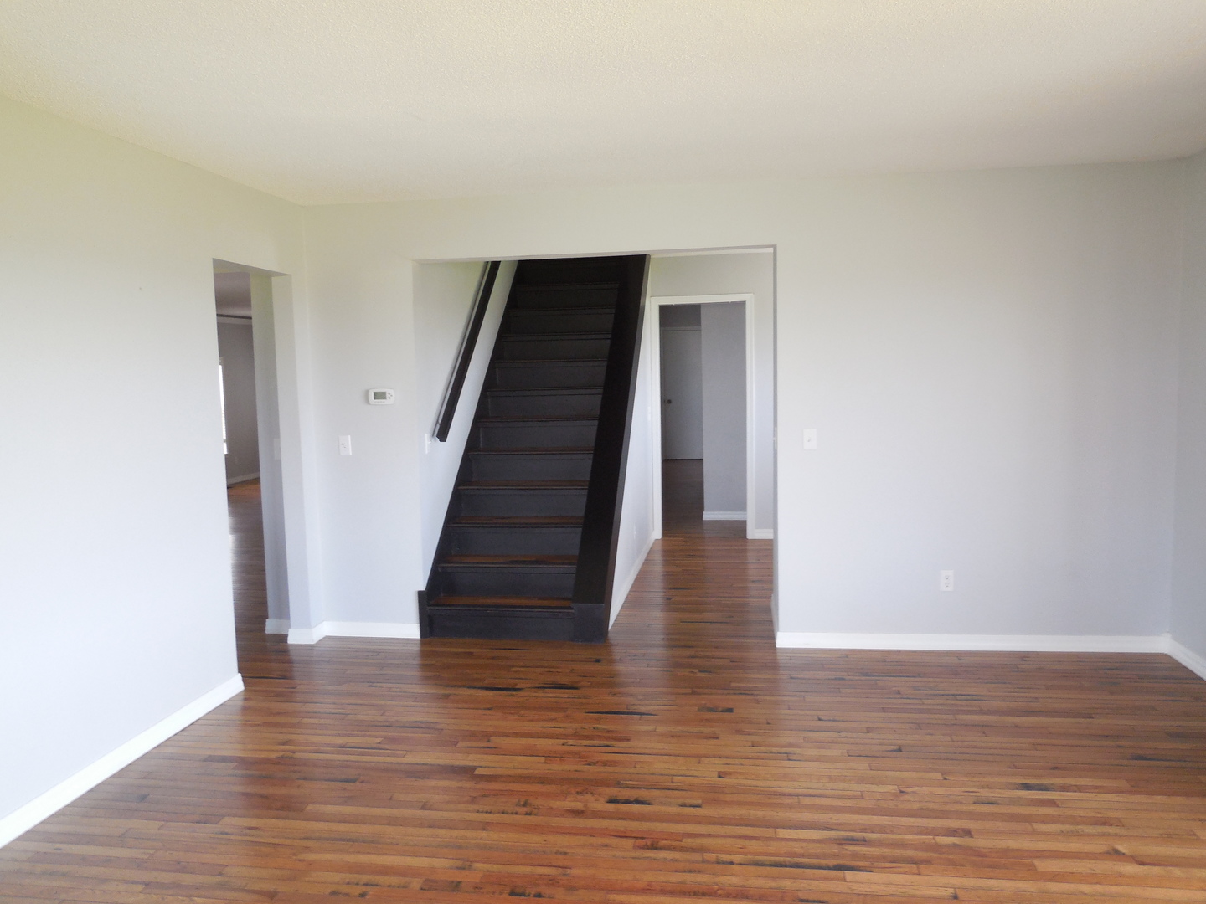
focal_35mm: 25
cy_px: 452
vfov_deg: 54.9
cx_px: 603
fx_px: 871
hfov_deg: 69.4
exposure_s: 1/30
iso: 250
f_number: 3.1
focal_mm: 4.5
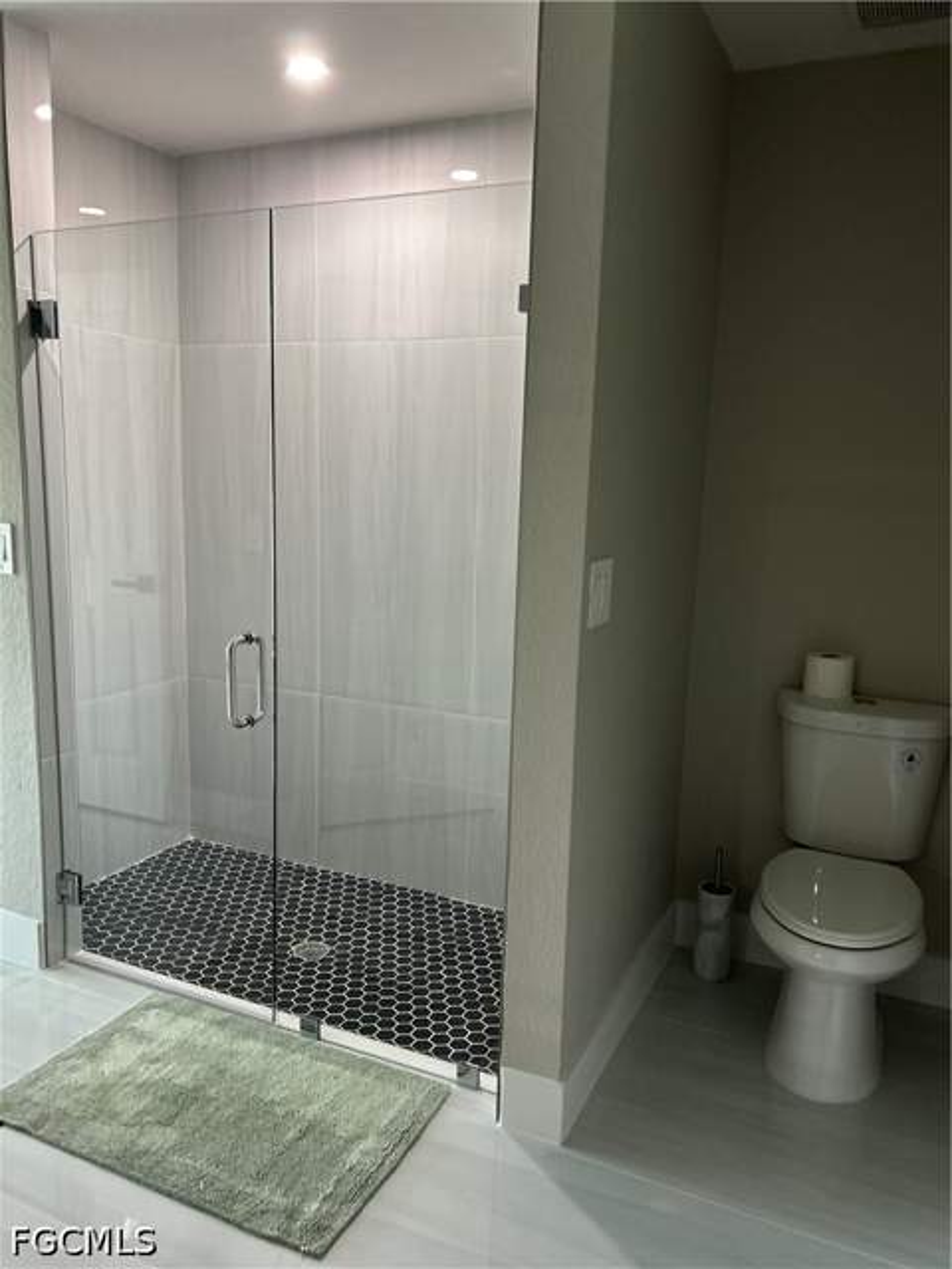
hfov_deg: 53.1
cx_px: 476
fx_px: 953
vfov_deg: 67.3
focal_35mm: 26
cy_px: 634
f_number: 1.5
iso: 160
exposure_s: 1/60
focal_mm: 5.7
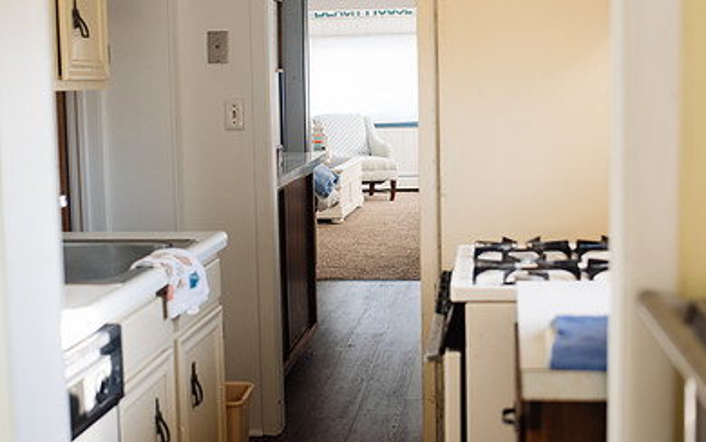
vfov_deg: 24.4
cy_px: 162
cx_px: 351
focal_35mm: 53
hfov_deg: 38.2
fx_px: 1020
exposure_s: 1/500
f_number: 2.8
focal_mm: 35
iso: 1000
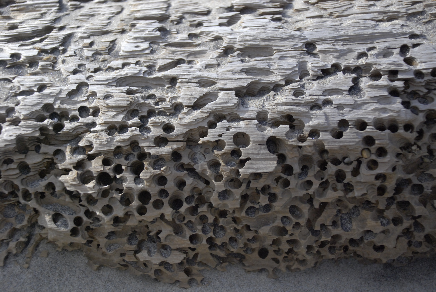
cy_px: 146
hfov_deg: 30.5
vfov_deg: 20.7
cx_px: 218
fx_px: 800
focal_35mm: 66
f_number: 4.8
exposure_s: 1/4000
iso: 1000
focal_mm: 44
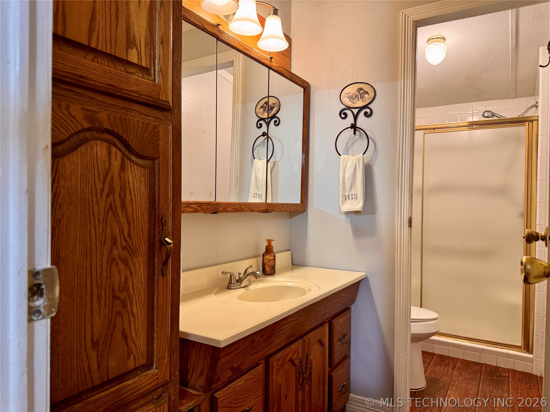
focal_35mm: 24
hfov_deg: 71.6
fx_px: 381
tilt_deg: -0.7
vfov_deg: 56.8
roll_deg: -1.2
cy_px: 206
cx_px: 275
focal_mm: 6.76
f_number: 1.78
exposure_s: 1/60
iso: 320
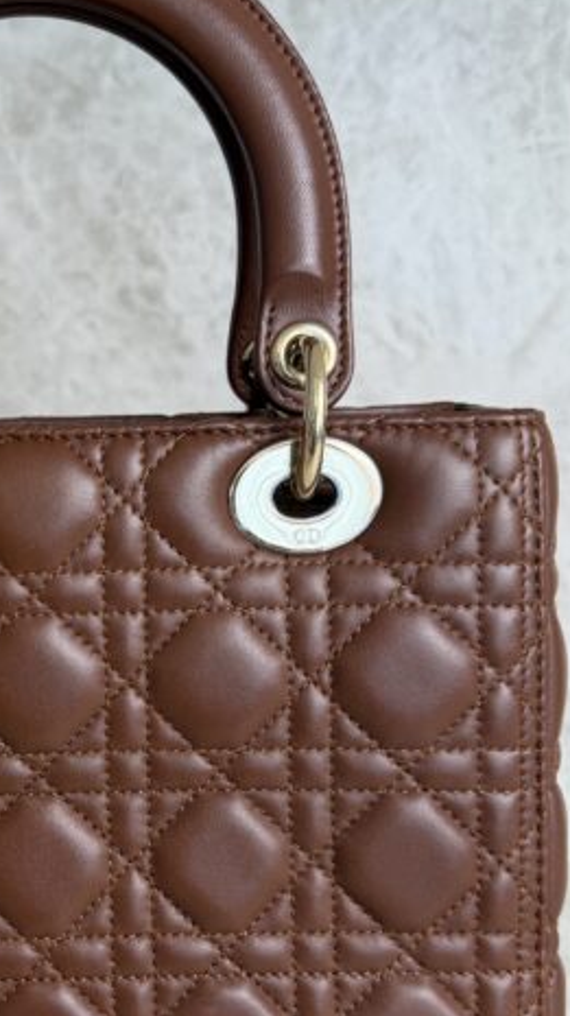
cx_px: 26
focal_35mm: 45
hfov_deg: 25.4
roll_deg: +1.2
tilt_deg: -14.1
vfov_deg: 45.1
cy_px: 636
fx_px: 1211
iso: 100
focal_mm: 6.76
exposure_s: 1/120
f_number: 1.78
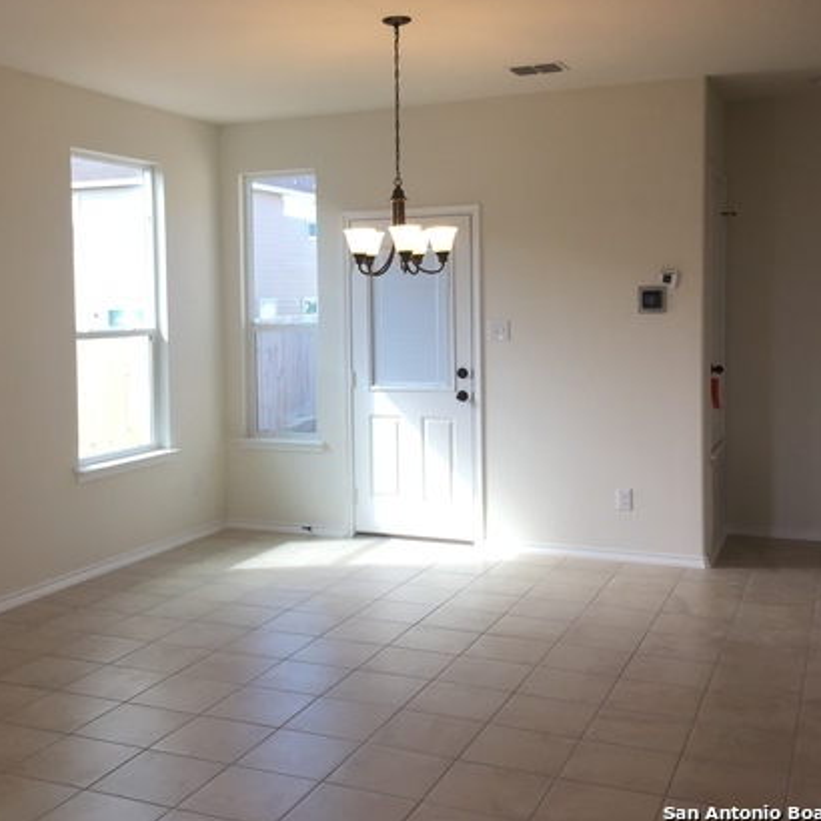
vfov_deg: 41.7
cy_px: 344
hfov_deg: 41.7
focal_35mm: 40
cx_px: 342
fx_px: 1073
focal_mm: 4.15
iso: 40
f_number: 2.2
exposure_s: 1/120
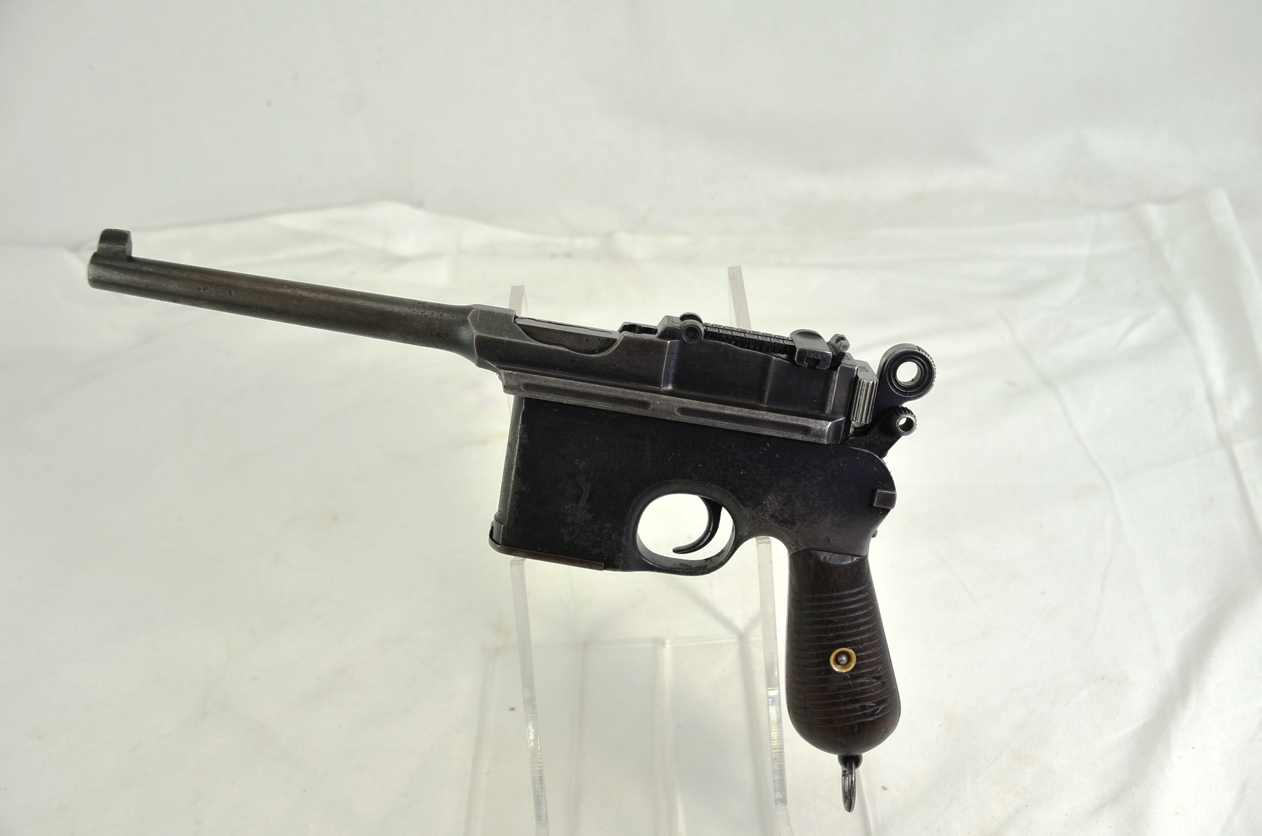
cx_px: 631
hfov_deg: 42.4
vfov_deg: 28.8
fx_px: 1627
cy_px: 418
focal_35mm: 46
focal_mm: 31
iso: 200
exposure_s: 1/125
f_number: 5.6
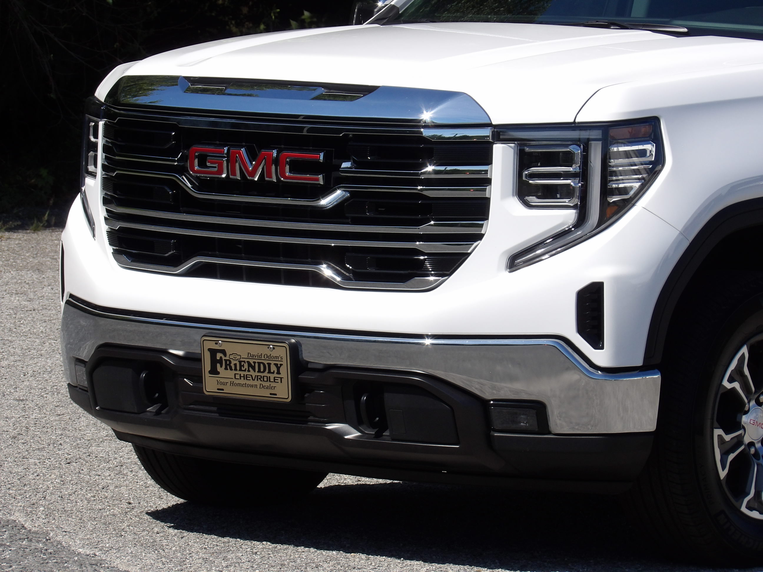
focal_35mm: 222
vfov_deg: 6.7
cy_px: 286
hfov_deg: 8.9
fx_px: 4893
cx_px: 382
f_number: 4.5
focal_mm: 39.8
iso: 100
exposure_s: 1/732
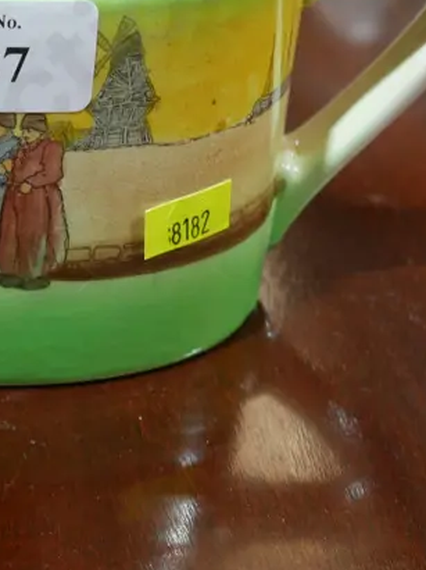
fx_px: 1232
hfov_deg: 19.0
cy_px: 137
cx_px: -11
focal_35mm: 75
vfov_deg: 25.7
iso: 400
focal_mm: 15
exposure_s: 1/60
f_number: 3.6
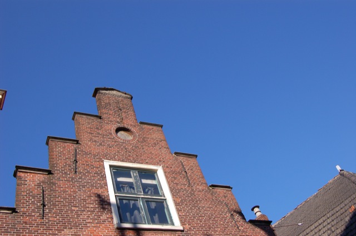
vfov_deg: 34.1
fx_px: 385
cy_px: 118
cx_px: 178
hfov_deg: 49.6
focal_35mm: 39
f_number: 8
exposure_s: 1/250
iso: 200
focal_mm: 26
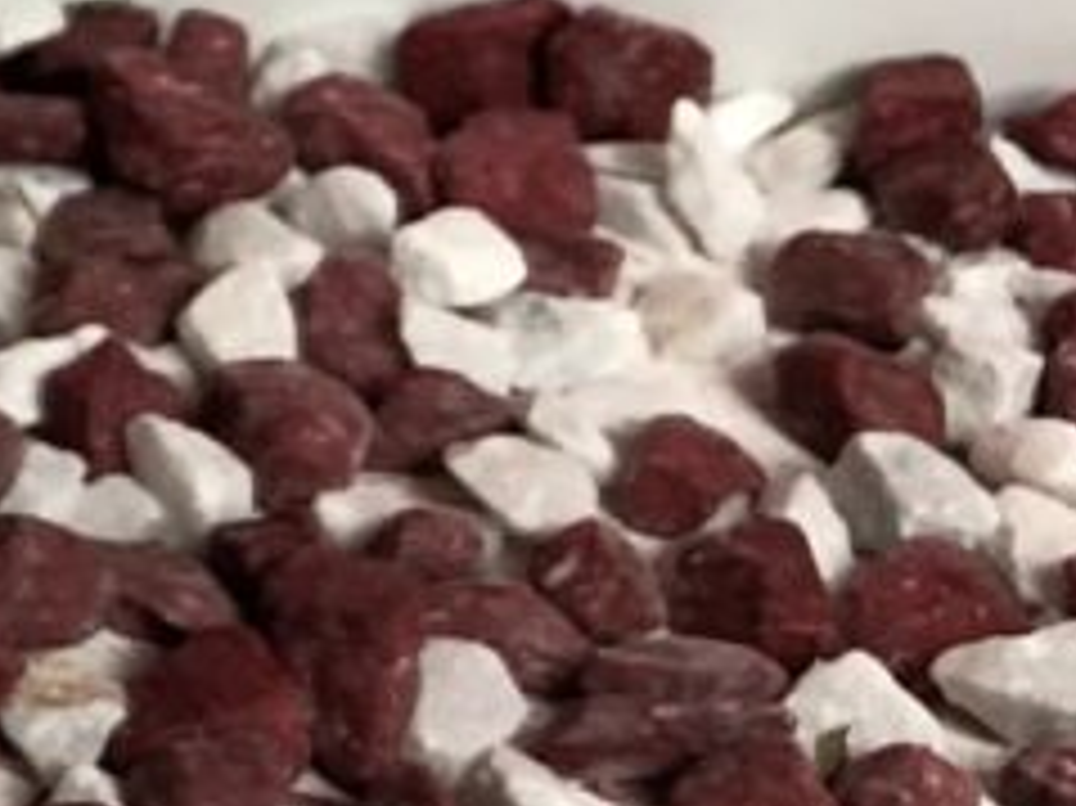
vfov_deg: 8.2
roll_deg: +1.0
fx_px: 5592
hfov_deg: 9.4
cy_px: 117
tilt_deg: -37.7
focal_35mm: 180
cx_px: -1778
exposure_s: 1/17
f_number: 1.8
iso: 40
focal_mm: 3.99
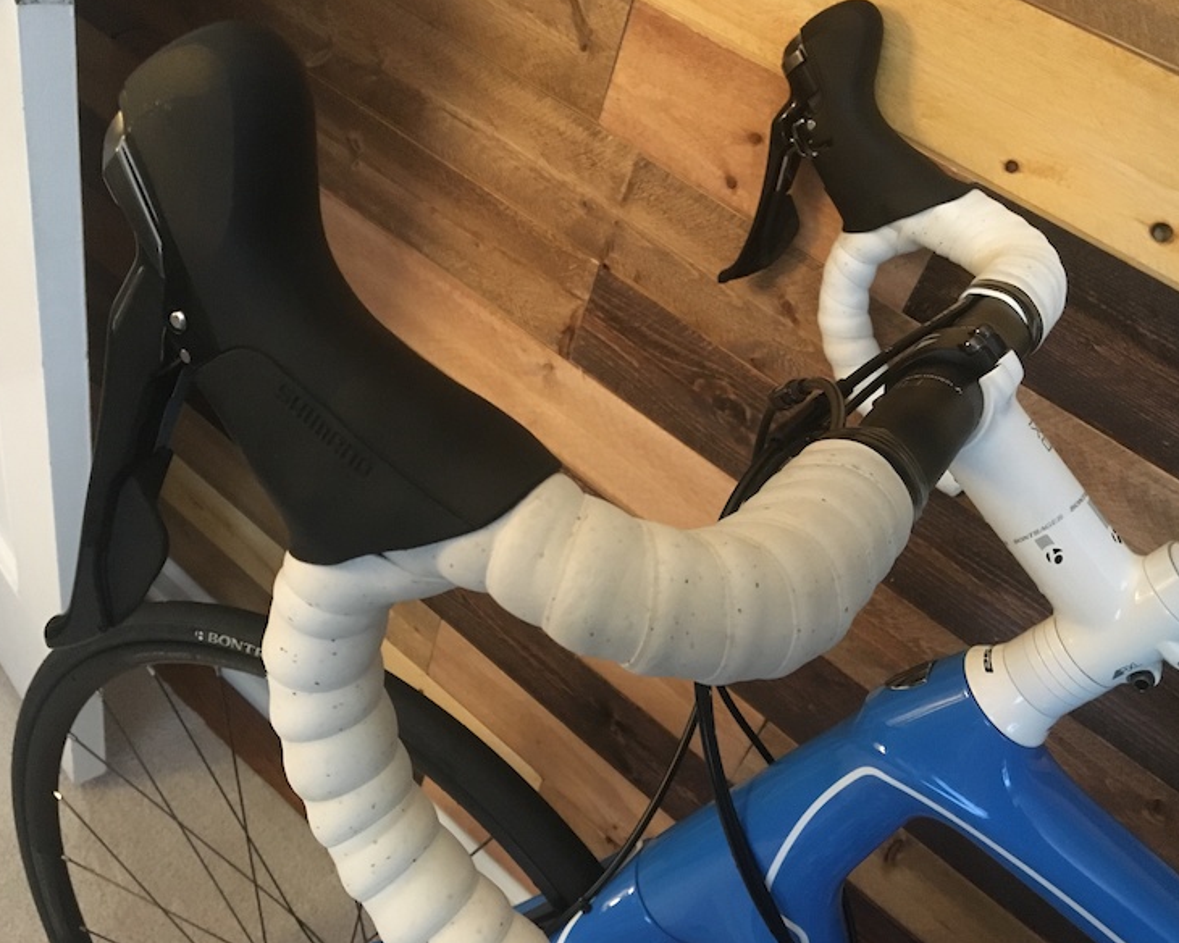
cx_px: 598
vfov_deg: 47.1
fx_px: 1082
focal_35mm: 31
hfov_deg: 57.2
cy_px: 473
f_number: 2.2
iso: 250
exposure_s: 1/15
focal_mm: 4.15
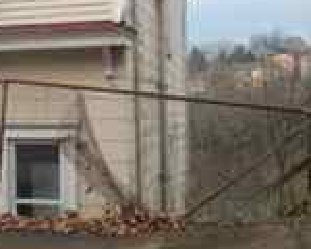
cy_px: 60
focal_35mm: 73
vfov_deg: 20.8
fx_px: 672
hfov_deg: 24.0
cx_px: -50
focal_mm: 5.7
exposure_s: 1/60
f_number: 8.8
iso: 80
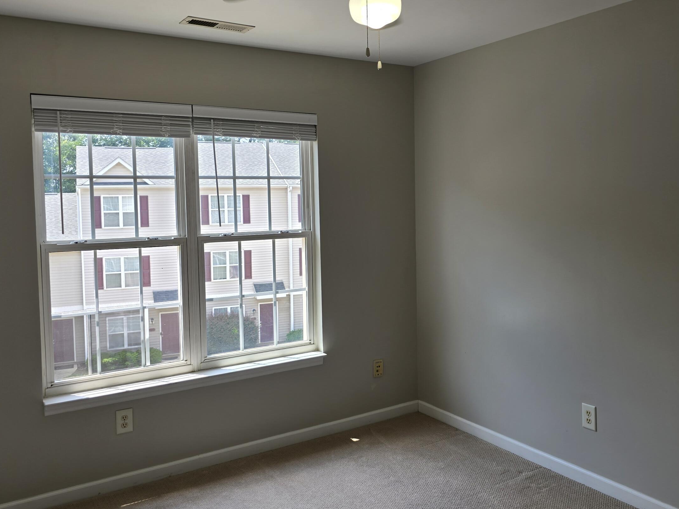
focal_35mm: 32
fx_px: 628
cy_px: 218
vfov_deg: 44.0
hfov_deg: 56.6
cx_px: 384
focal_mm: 6.3
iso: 12
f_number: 1.7
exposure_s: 1/120
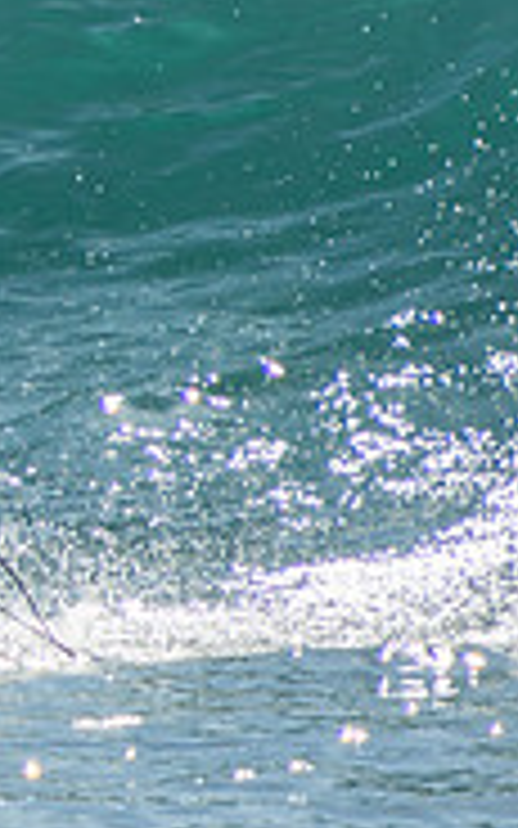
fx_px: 34920
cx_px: -504
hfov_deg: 0.8
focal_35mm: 1546
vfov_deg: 1.4
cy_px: 137
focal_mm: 320
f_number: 5.6
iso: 180
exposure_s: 1/1600
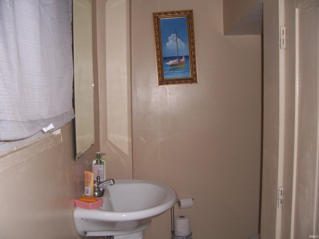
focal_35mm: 34
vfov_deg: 41.8
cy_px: 120
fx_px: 313
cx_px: 160
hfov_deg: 54.0
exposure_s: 1/60
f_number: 2.7
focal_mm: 5.6
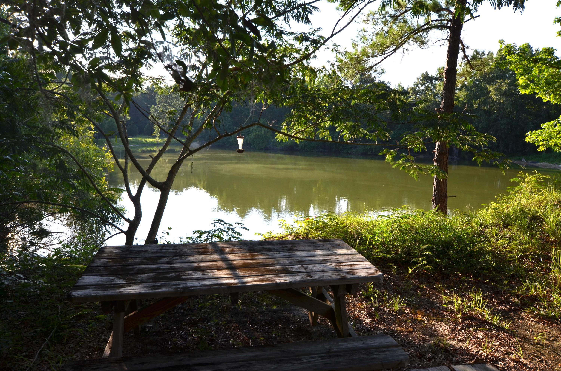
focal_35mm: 30
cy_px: 186
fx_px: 467
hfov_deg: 62.0
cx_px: 280
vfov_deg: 43.4
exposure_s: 1/250
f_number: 8
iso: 140
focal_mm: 20
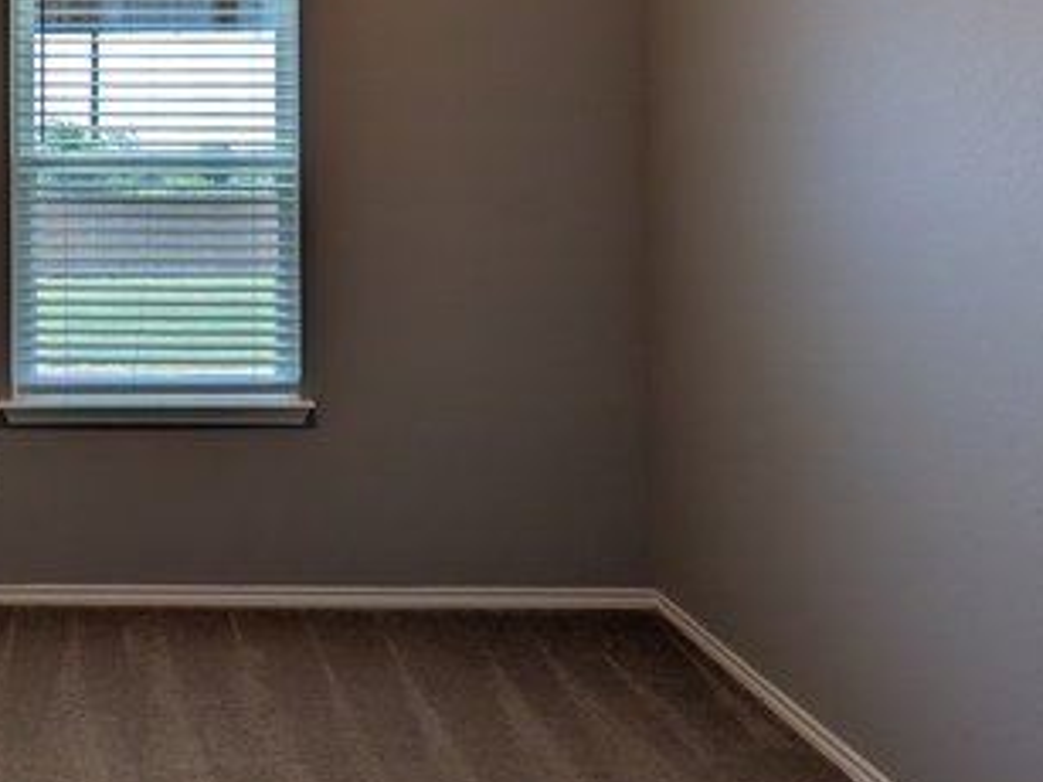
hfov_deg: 60.5
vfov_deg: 52.0
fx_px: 753
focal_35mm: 25
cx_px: 136
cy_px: 177
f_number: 1.7
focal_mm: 2.02
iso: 48
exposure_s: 1/440
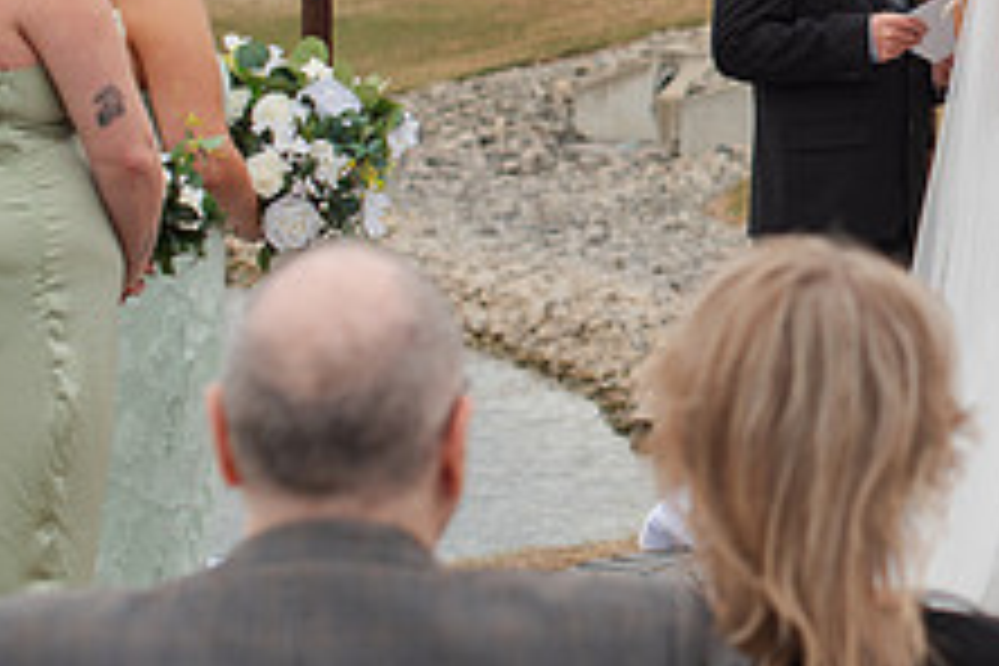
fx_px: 4134
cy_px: -57
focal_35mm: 149
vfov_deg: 9.1
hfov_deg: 13.4
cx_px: 1215
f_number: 3.2
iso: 100
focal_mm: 50
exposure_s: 1/800
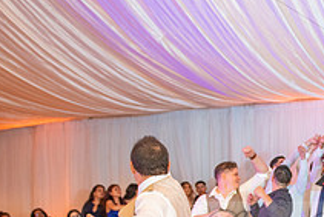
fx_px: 594
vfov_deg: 19.8
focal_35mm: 66
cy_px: 238
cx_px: 313
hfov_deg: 28.8
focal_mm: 24
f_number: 2.8
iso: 1000
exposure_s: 1/160
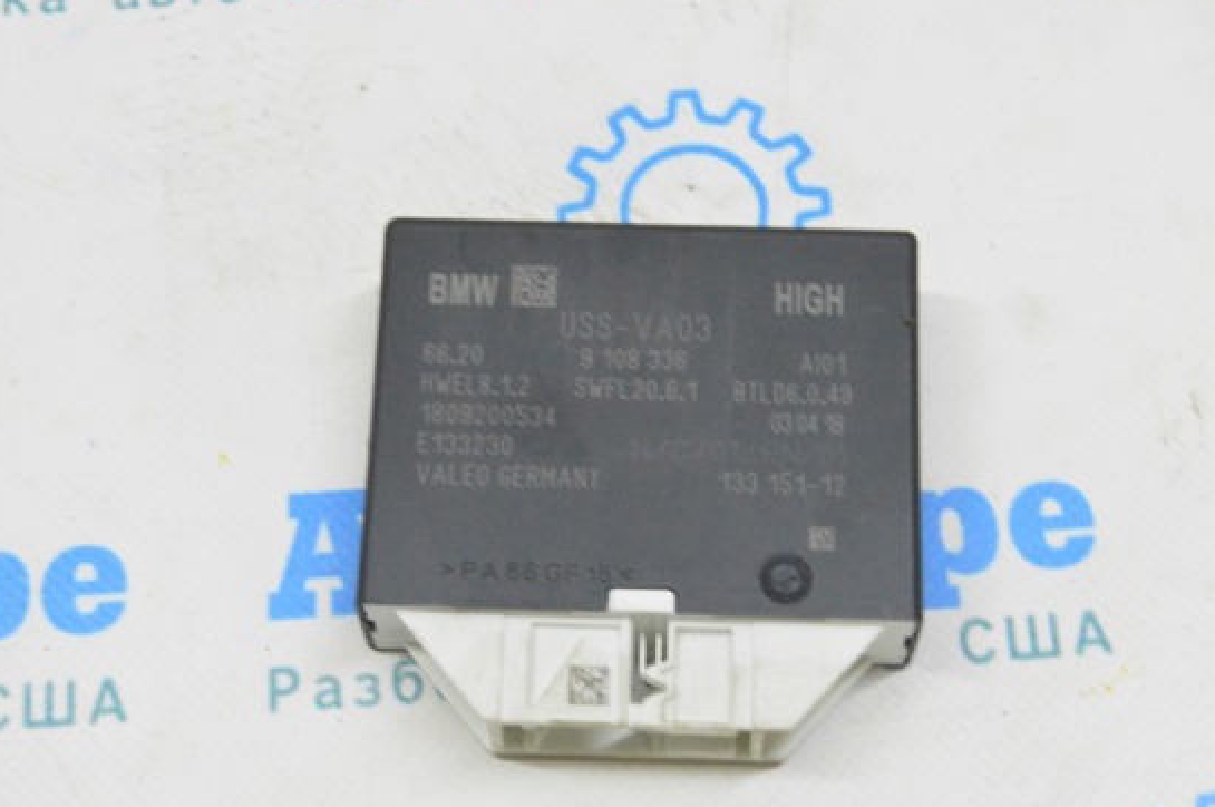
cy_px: 447
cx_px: 593
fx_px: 2494
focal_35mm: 74
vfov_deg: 18.4
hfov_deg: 27.4
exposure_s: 1/15
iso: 6400
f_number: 20
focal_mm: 42
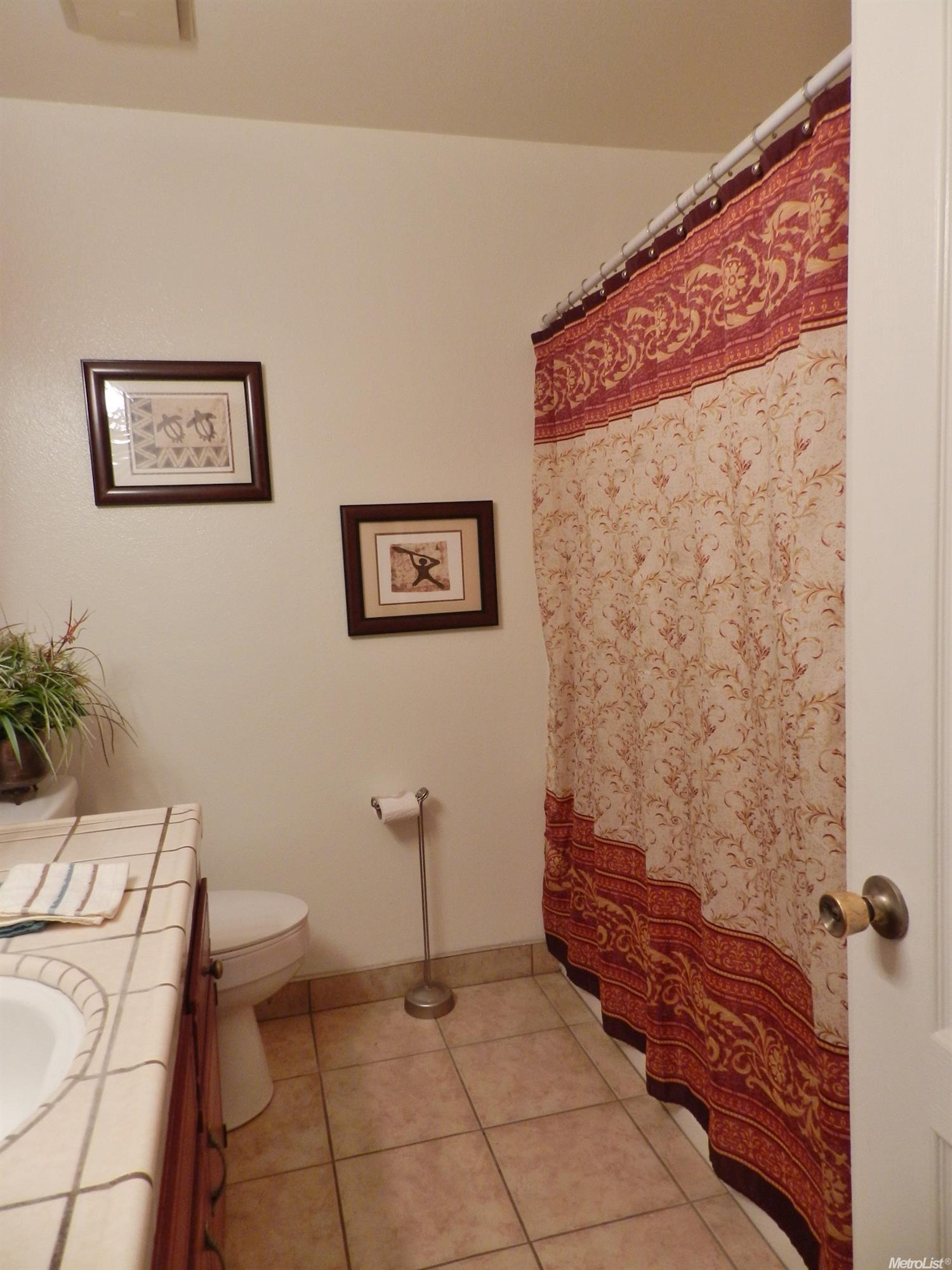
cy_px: 635
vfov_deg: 73.9
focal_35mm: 23
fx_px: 843
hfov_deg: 58.9
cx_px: 476
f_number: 3.4
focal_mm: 4
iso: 250
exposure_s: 1/30
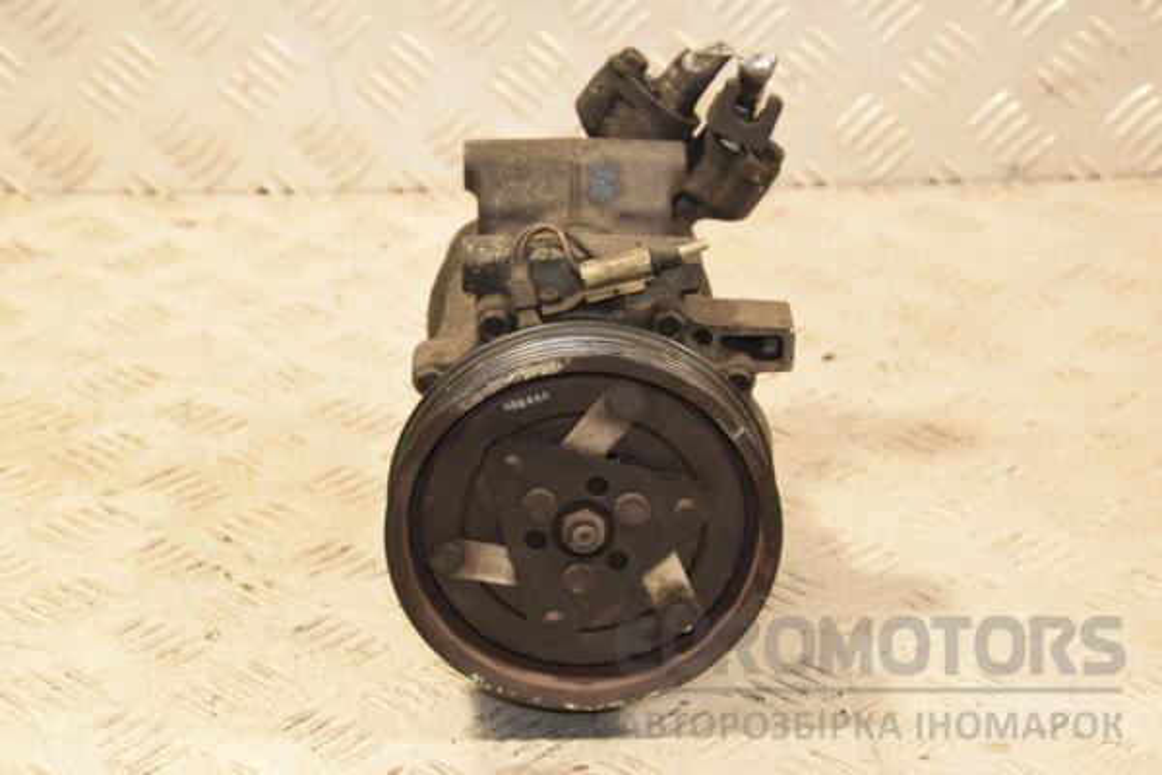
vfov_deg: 13.0
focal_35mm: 105
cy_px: 388
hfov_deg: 19.5
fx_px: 3389
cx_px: 581
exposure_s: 1/50
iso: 800
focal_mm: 70
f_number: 9
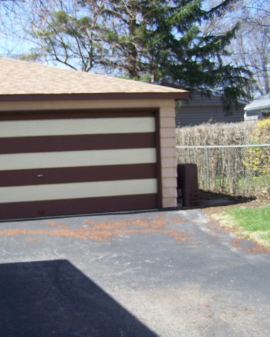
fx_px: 499
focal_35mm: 50
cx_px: 47
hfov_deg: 29.4
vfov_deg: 37.3
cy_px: 168
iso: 64
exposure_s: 1/320
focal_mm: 6.3
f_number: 2.8
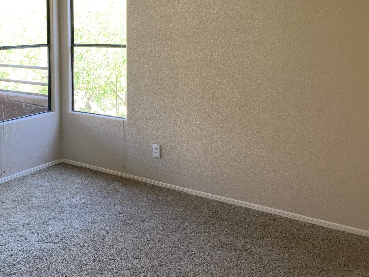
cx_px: 82
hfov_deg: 42.2
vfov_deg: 32.6
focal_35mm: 43
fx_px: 458
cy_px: 54
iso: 100
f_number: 1.8
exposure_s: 1/121
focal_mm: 4.25
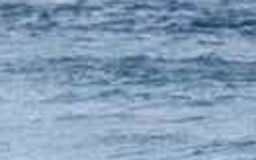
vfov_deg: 0.5
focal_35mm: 2785
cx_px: -299
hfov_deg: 0.8
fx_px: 19439
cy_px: 305
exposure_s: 1/1600
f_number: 5.6
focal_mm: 400
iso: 1000
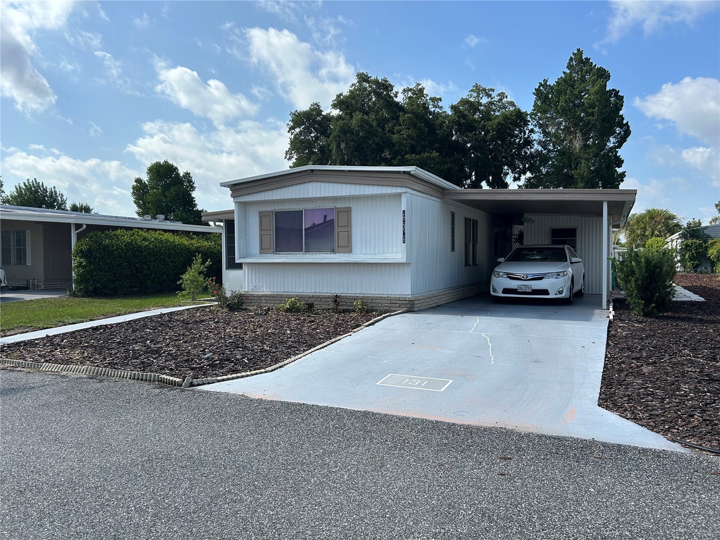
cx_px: 360
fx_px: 541
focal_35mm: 26
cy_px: 270
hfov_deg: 67.3
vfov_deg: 53.1
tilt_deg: -0.7
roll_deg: +0.0
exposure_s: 1/4115
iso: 50
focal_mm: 5.7
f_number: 1.5
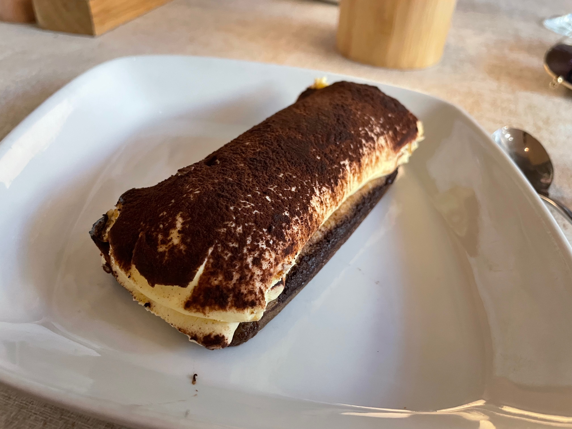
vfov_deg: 53.1
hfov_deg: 67.3
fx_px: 430
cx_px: 286
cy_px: 214
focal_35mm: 26
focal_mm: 4.2
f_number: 1.6
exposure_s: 1/50
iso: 320
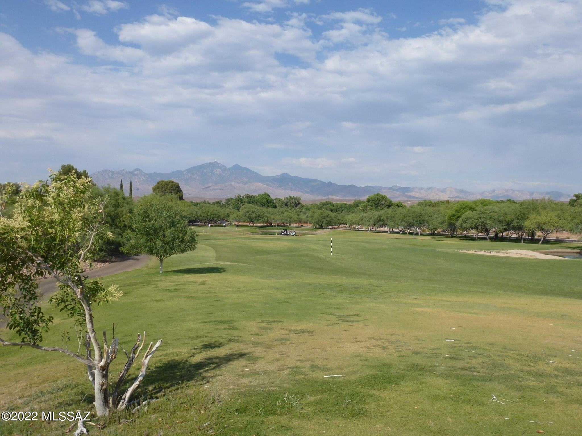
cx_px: 291
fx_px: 504
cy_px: 218
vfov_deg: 46.8
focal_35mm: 30
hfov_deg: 60.0
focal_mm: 5.4
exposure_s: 1/1600
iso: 100
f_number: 3.5
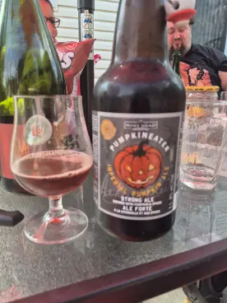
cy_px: 152
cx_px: 107
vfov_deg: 69.4
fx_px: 219
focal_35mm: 25
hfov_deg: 54.8
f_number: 1.8
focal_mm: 5.4
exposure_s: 1/232
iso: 25
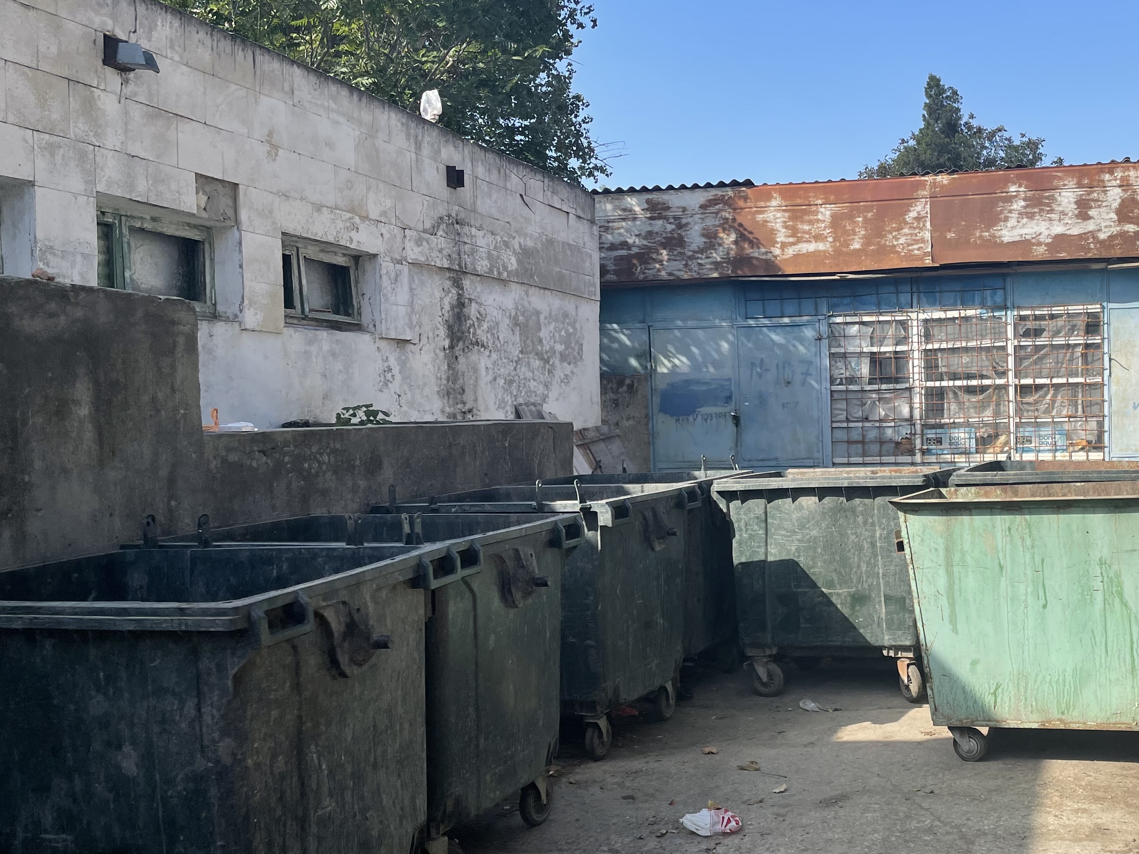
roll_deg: +3.6
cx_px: 854
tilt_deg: -4.1
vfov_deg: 36.0
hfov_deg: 45.2
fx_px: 1316
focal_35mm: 40
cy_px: 435
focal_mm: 5.1
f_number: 1.6
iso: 32
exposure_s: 1/2336
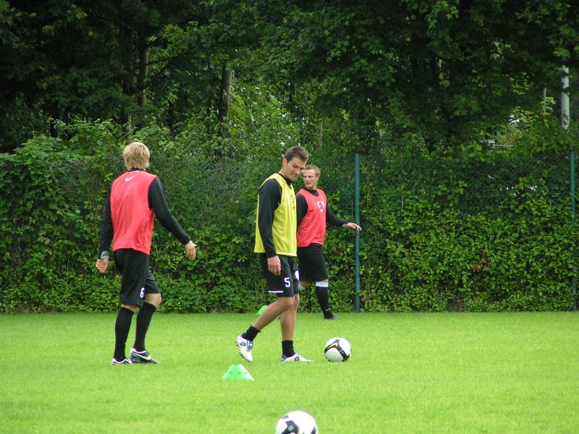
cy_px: 217
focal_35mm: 380
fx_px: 6356
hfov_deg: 5.2
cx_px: 290
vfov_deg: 3.9
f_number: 3.5
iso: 125
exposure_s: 1/400
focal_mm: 58
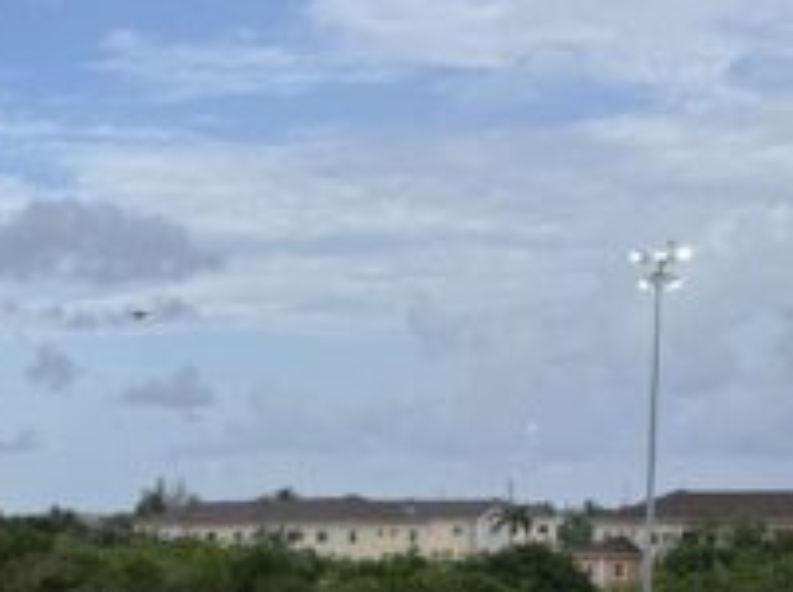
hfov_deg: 25.3
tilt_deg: -3.8
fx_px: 1532
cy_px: 628
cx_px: -217
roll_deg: -0.1
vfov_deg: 20.9
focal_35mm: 67
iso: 80
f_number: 1.78
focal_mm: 6.76
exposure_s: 1/2445
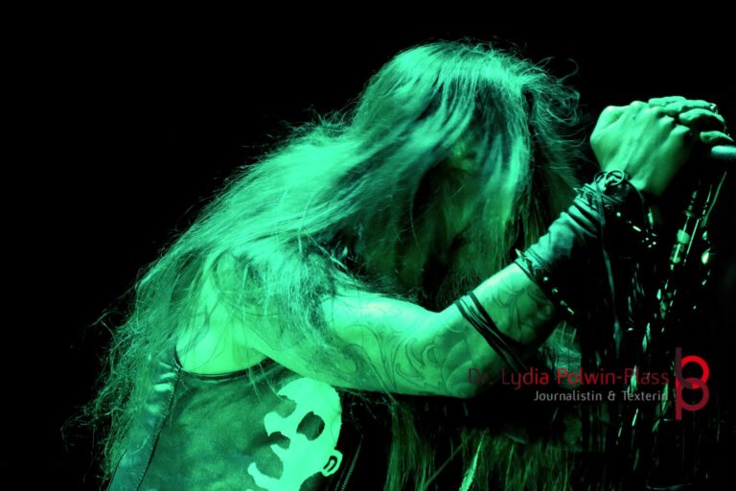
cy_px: 246
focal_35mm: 327
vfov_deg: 4.2
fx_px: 6685
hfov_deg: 6.3
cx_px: 368
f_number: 6.3
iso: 6400
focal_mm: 218
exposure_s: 1/250
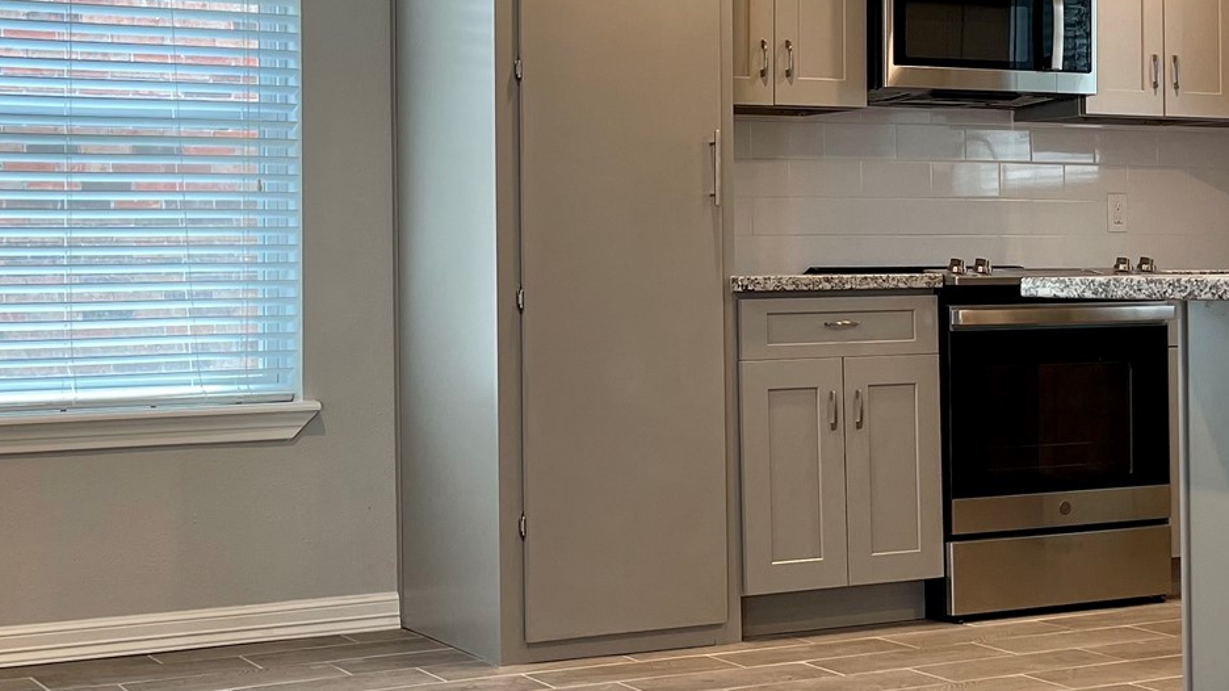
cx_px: 511
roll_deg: +0.3
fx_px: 2020
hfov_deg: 33.8
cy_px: 206
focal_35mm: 62
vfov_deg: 19.3
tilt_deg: +0.4
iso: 100
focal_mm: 5.1
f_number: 1.6
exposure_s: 1/120
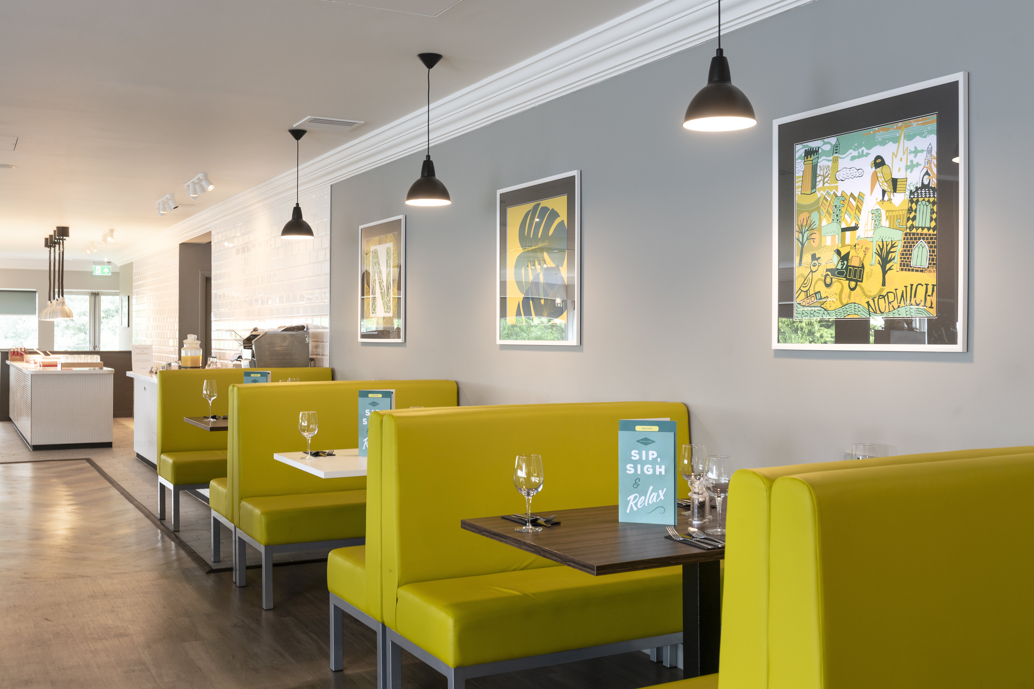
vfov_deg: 36.9
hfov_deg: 53.1
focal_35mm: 36
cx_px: 517
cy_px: 344
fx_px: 1034
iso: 200
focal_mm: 36
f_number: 8
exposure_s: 1/8
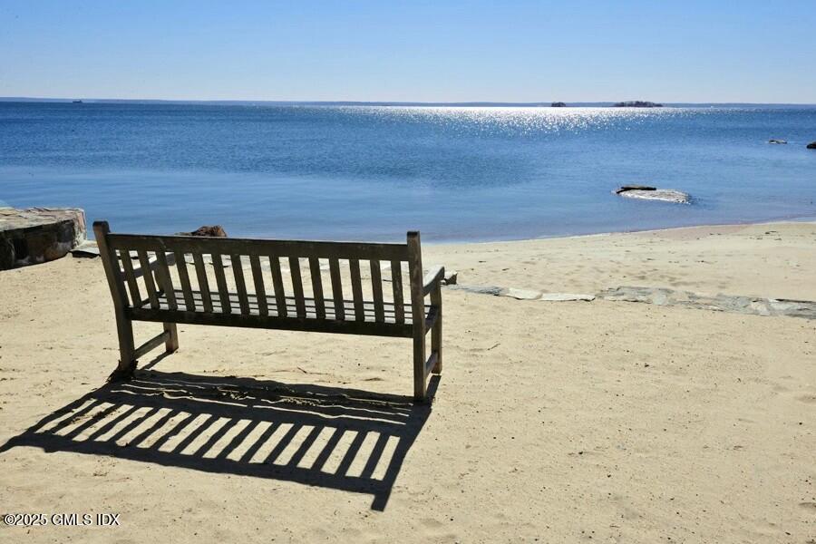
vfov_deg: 41.1
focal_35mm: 32
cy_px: 272
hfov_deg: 58.7
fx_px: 725
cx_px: 408
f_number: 22
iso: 250
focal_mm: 32
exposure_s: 1/125
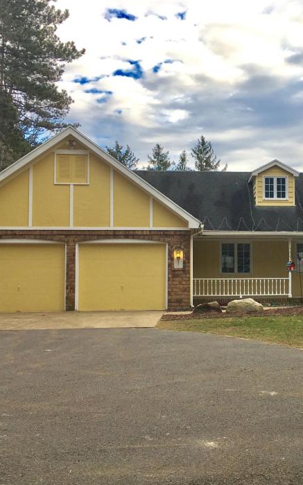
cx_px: 272
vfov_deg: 44.4
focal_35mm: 45
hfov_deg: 27.6
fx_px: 595
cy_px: 248
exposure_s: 1/534
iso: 25
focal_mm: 4.15
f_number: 2.2
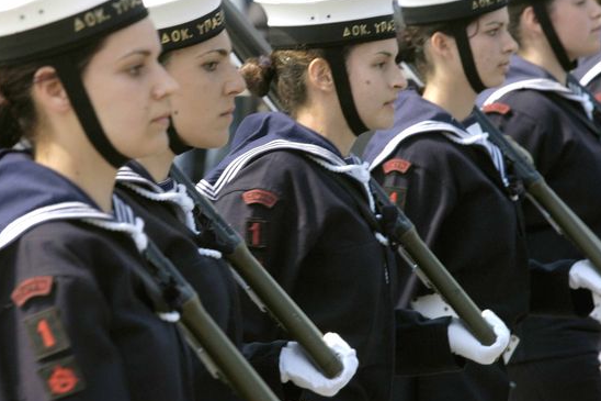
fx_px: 5758
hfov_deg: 6.0
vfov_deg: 4.0
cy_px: 190
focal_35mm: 345
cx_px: 265
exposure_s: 1/250
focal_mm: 200
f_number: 6.3
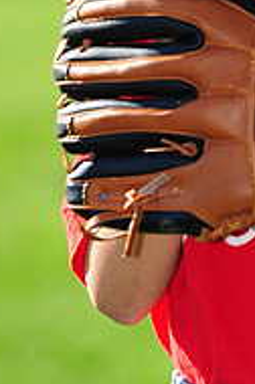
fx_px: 4724
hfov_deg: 3.1
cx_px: 295
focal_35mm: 443
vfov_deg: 4.6
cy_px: -113
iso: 200
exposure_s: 1/800
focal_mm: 145
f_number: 4.5
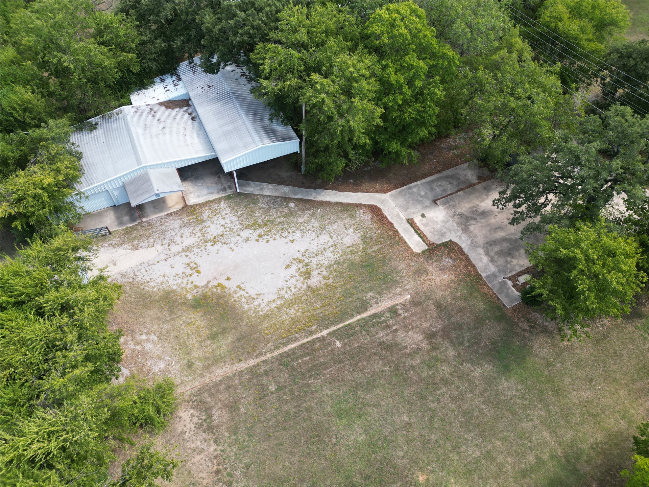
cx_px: 324
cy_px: 244
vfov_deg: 56.8
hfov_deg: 71.6
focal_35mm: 24
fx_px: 450
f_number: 1.7
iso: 130
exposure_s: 1/1000
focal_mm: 6.72
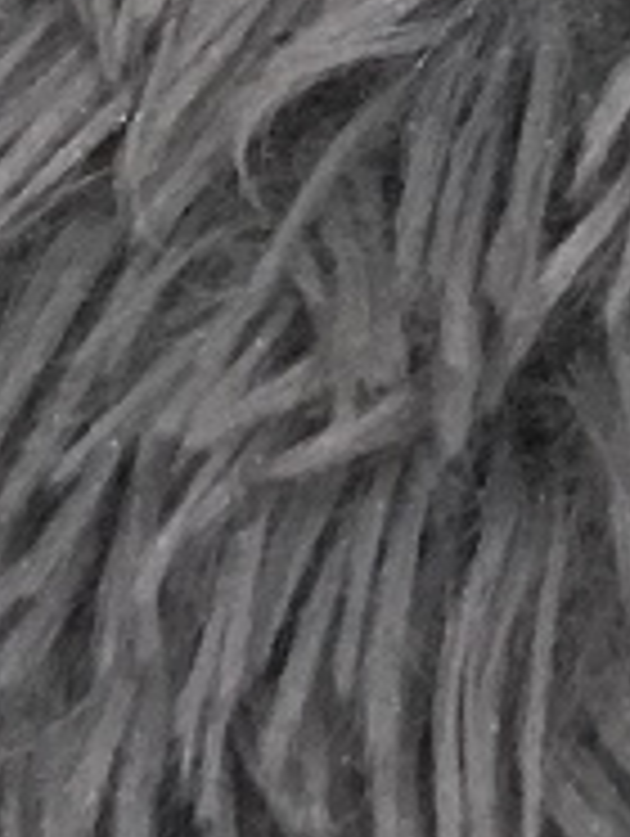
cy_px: -1836
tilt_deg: -54.1
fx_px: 4842
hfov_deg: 7.3
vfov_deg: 8.1
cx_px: 1026
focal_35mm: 200
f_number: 2.4
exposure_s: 1/33
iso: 125
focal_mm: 3.3
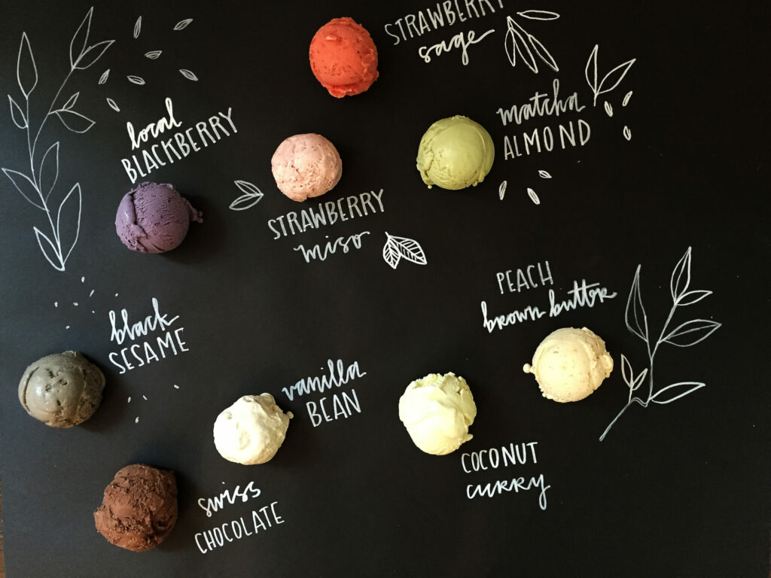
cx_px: 386
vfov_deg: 48.2
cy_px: 289
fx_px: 646
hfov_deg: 61.7
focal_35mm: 29
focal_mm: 4.15
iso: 250
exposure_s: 1/24
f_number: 2.2
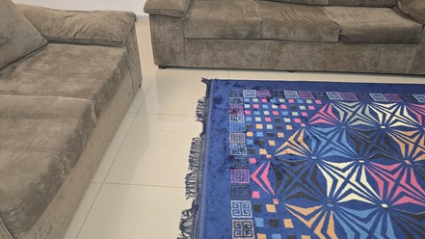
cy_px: 105
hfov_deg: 71.9
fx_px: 293
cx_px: 211
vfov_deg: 44.3
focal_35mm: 26
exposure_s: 1/12
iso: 160
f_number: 1.7
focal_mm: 6.3
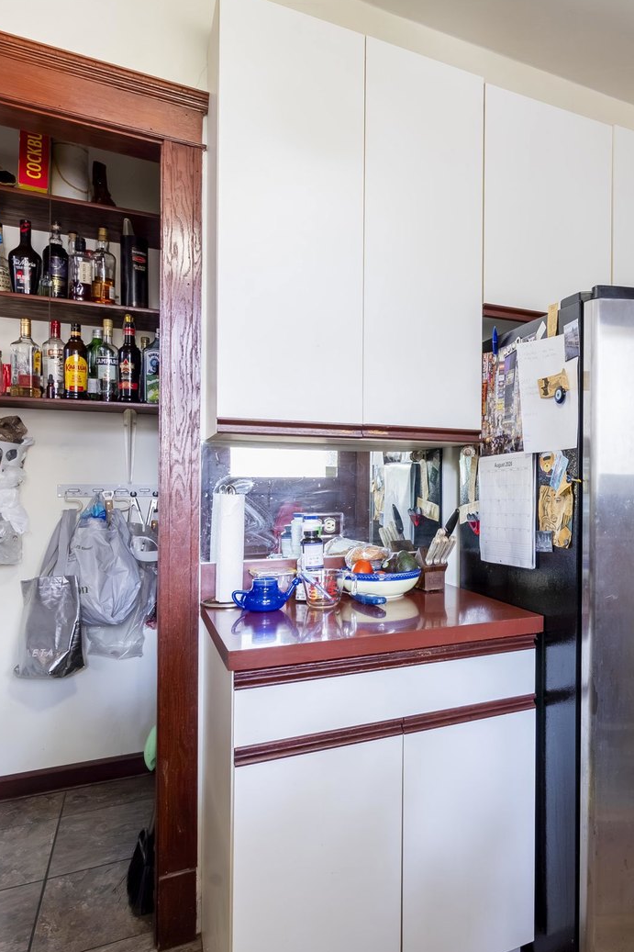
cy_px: 483
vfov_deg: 71.5
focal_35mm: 25
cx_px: 570
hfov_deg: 46.3
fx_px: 661
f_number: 9
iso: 640
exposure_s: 1/8
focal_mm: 16
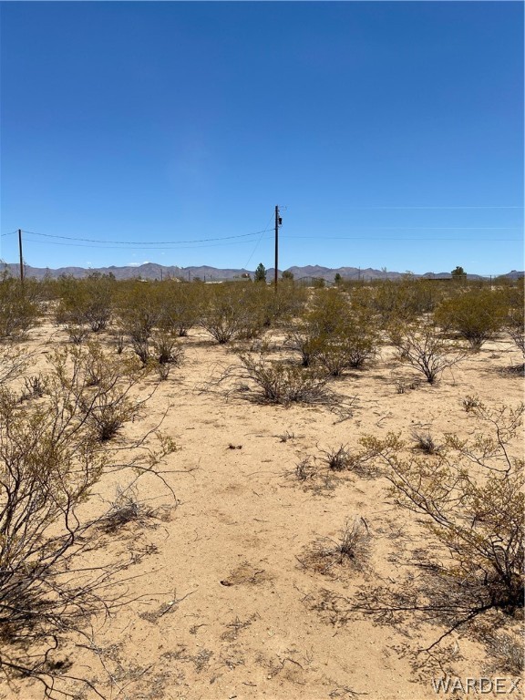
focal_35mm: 26
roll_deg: -0.1
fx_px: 526
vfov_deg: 67.3
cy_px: 350
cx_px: 262
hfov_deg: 53.1
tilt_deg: -4.6
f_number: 1.8
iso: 32
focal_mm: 4.25
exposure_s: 1/4274
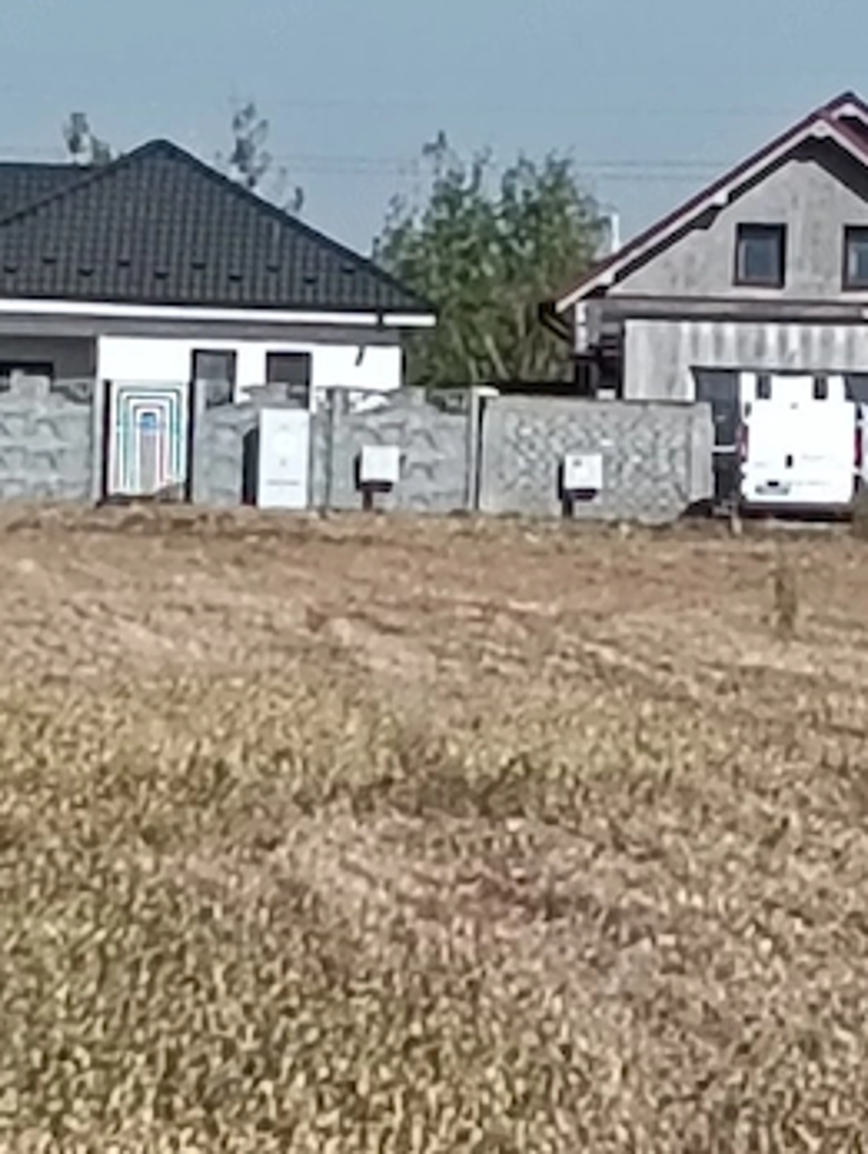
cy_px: 512
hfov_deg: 4.8
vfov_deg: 6.4
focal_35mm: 310
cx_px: 429
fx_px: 10345
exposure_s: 1/1111
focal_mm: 3.98
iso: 64
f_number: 1.8
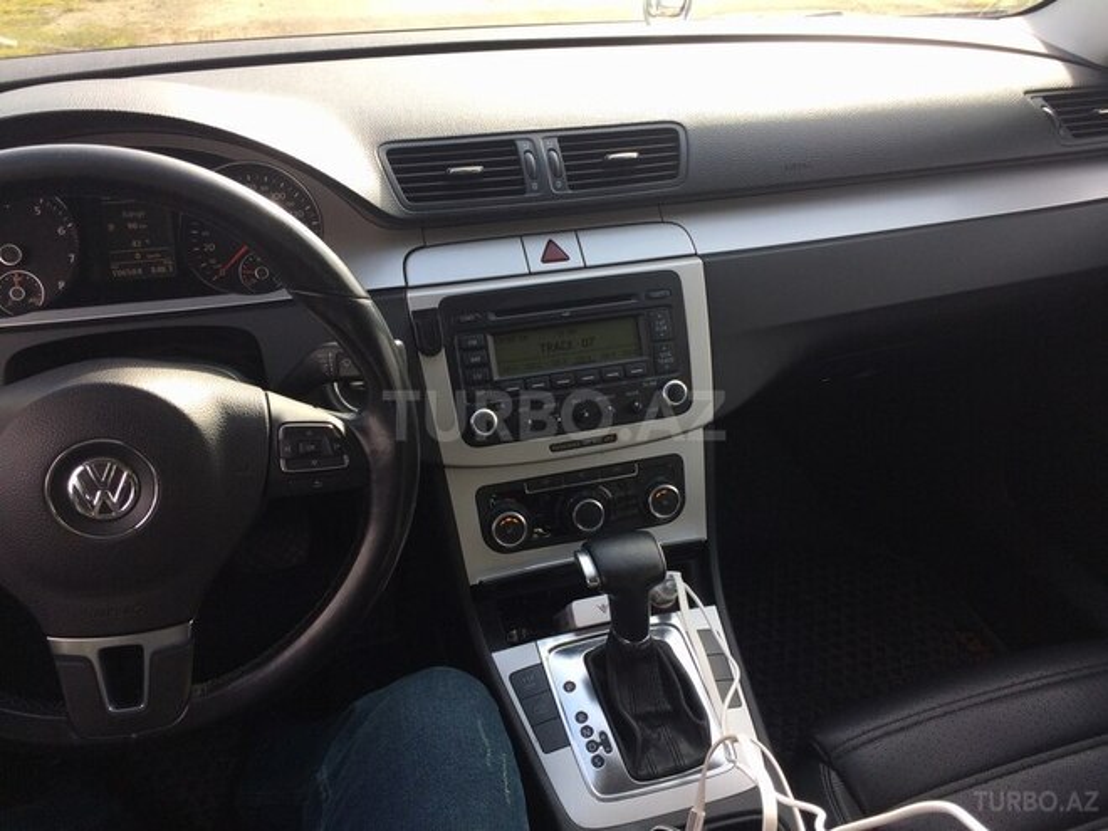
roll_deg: -0.4
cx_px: 554
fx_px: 928
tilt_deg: -34.1
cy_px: 416
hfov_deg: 61.7
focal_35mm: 29
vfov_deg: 48.2
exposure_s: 1/265
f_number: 2.2
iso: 32
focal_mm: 4.15
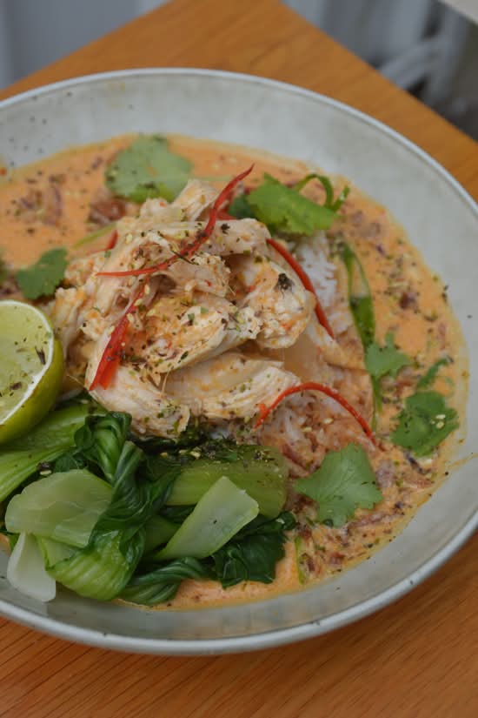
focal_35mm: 57
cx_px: 239
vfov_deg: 35.1
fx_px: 1135
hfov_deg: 23.8
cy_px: 359
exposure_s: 1/200
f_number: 7.1
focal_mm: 38
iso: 100
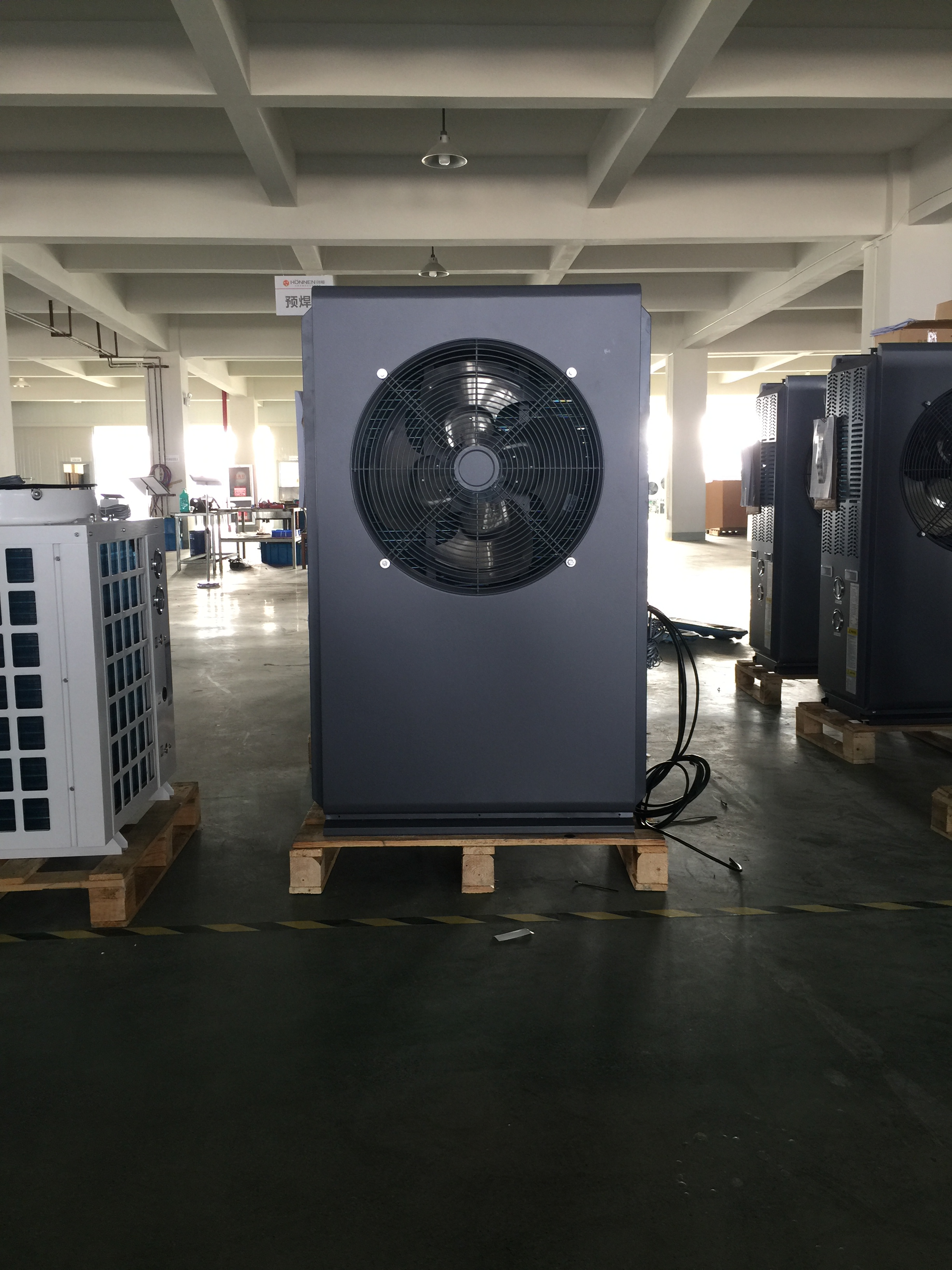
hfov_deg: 48.2
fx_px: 1063
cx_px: 476
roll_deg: +0.9
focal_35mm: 29
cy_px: 635
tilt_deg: -6.0
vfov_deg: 61.7
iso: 40
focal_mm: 4.15
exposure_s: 1/17
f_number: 2.2
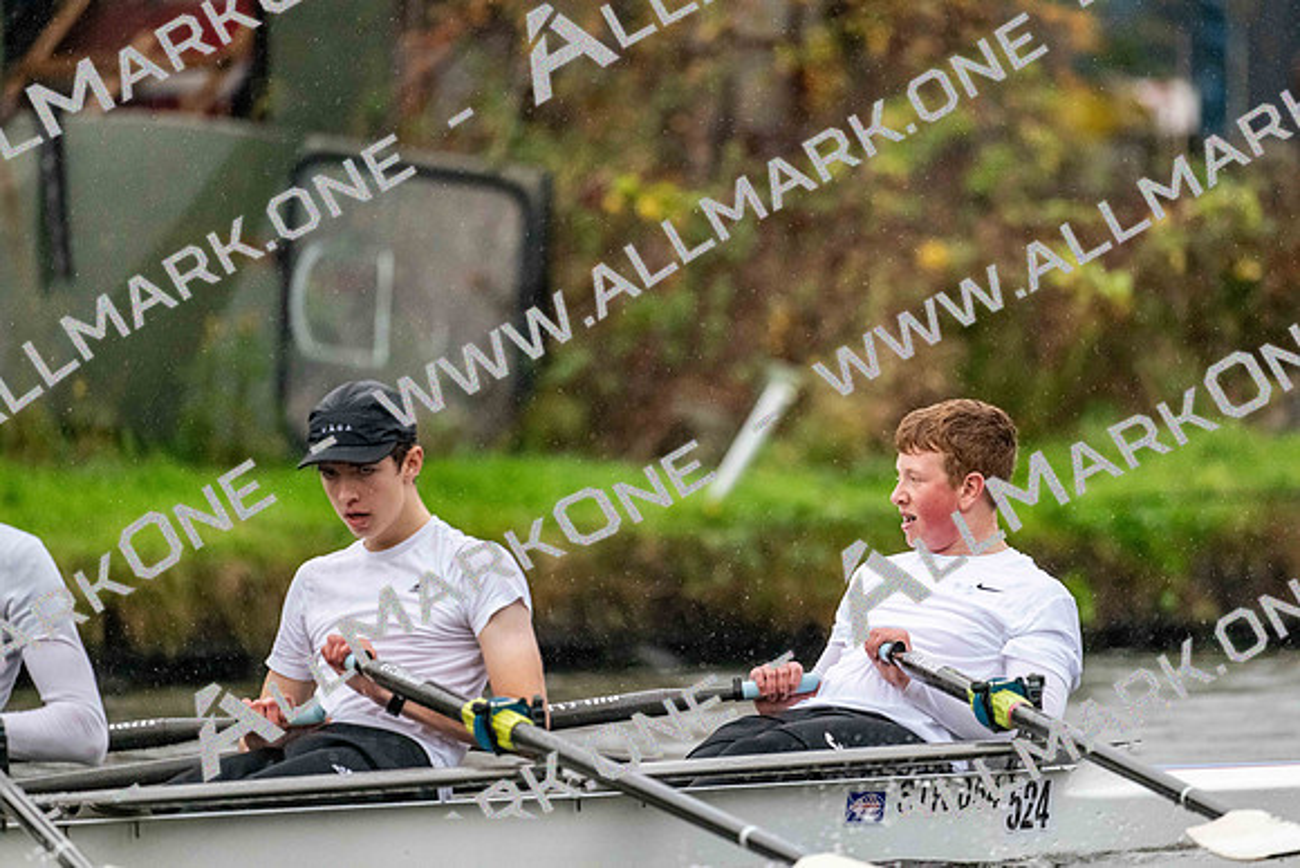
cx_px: 650
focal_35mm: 400
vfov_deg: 3.4
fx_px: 14447
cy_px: 434
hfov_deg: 5.2
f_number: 4.5
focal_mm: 400
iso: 8000
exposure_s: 1/2000
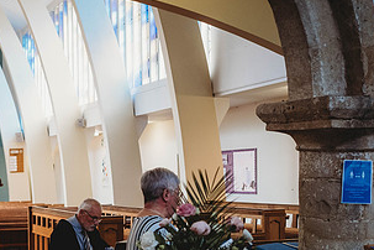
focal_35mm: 67
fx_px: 696
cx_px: 136
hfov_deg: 29.9
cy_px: 188
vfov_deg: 20.2
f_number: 2
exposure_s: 1/160
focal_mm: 23
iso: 1000
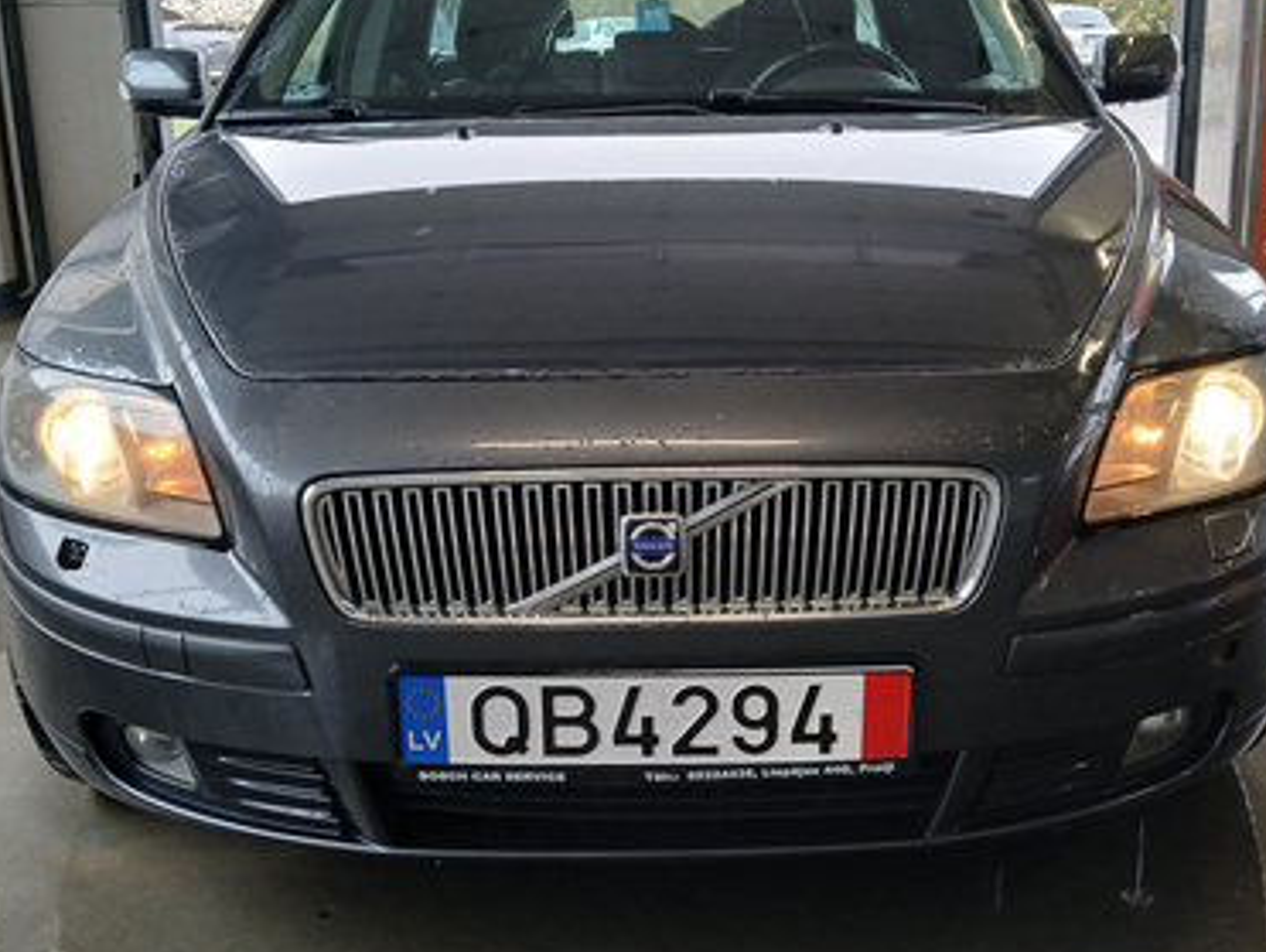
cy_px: 508
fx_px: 1538
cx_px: 676
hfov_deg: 44.7
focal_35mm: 42
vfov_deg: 34.4
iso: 64
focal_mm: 3.98
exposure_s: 1/50
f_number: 1.8
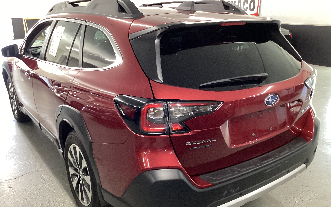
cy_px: 114
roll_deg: -0.4
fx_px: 298
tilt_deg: -18.9
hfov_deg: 58.1
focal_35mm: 33
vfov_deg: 38.3
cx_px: 166
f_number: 2.4
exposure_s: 1/40
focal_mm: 3.3
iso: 250
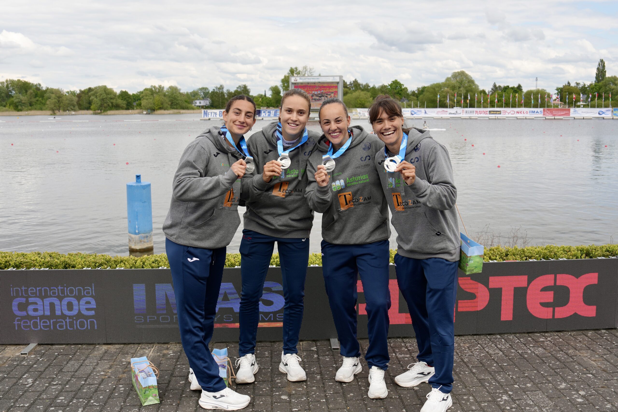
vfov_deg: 36.9
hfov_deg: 53.1
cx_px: 309
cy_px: 206
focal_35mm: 36
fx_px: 618
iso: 100
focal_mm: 24
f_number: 4.5
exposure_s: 1/500
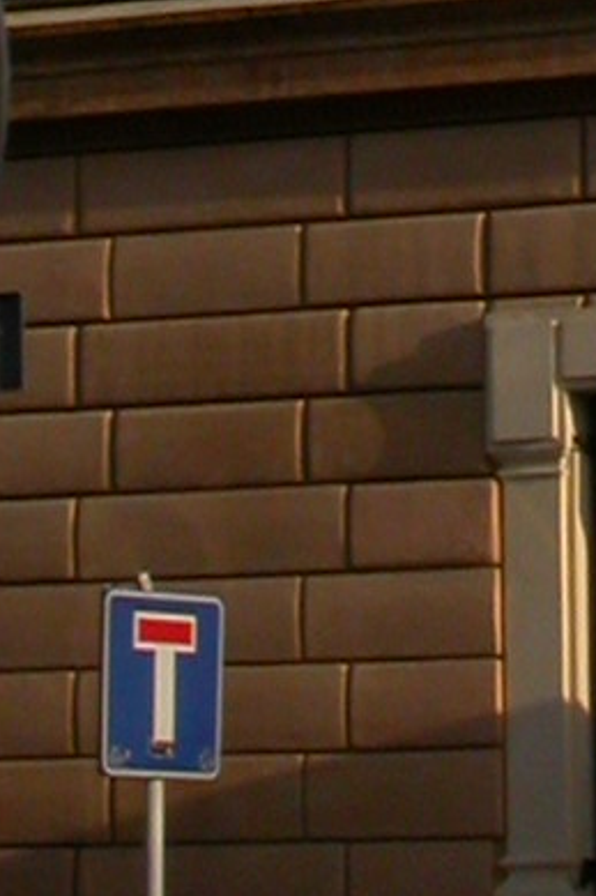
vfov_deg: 8.6
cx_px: 654
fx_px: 5741
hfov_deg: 5.9
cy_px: -679
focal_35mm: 231
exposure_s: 1/302
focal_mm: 7.85
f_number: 7.5
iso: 100
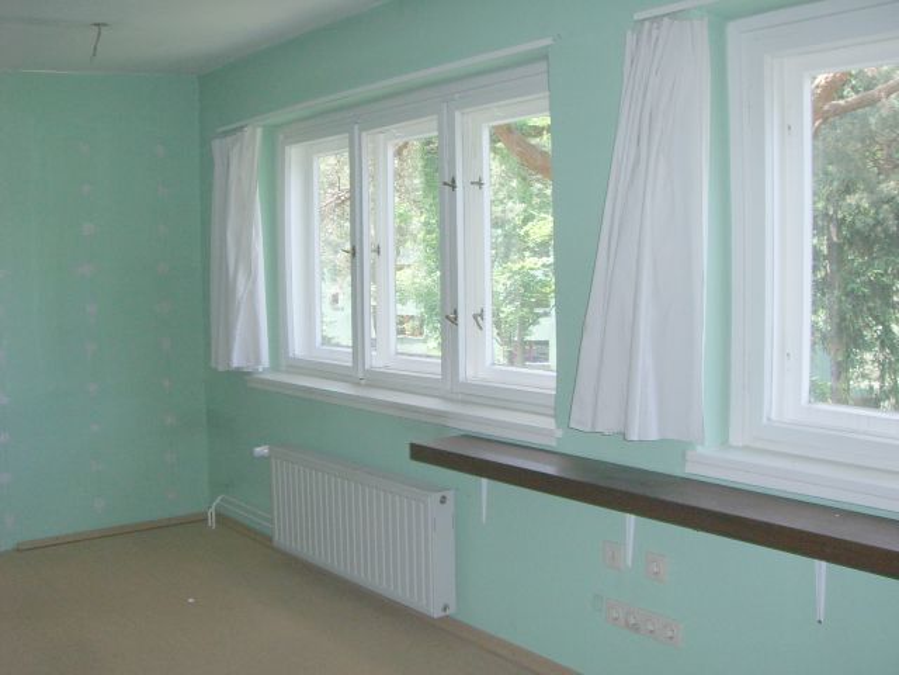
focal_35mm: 38
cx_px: 450
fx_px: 987
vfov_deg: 37.7
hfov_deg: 49.0
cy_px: 338
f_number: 2.7
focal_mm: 6.2
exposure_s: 1/60
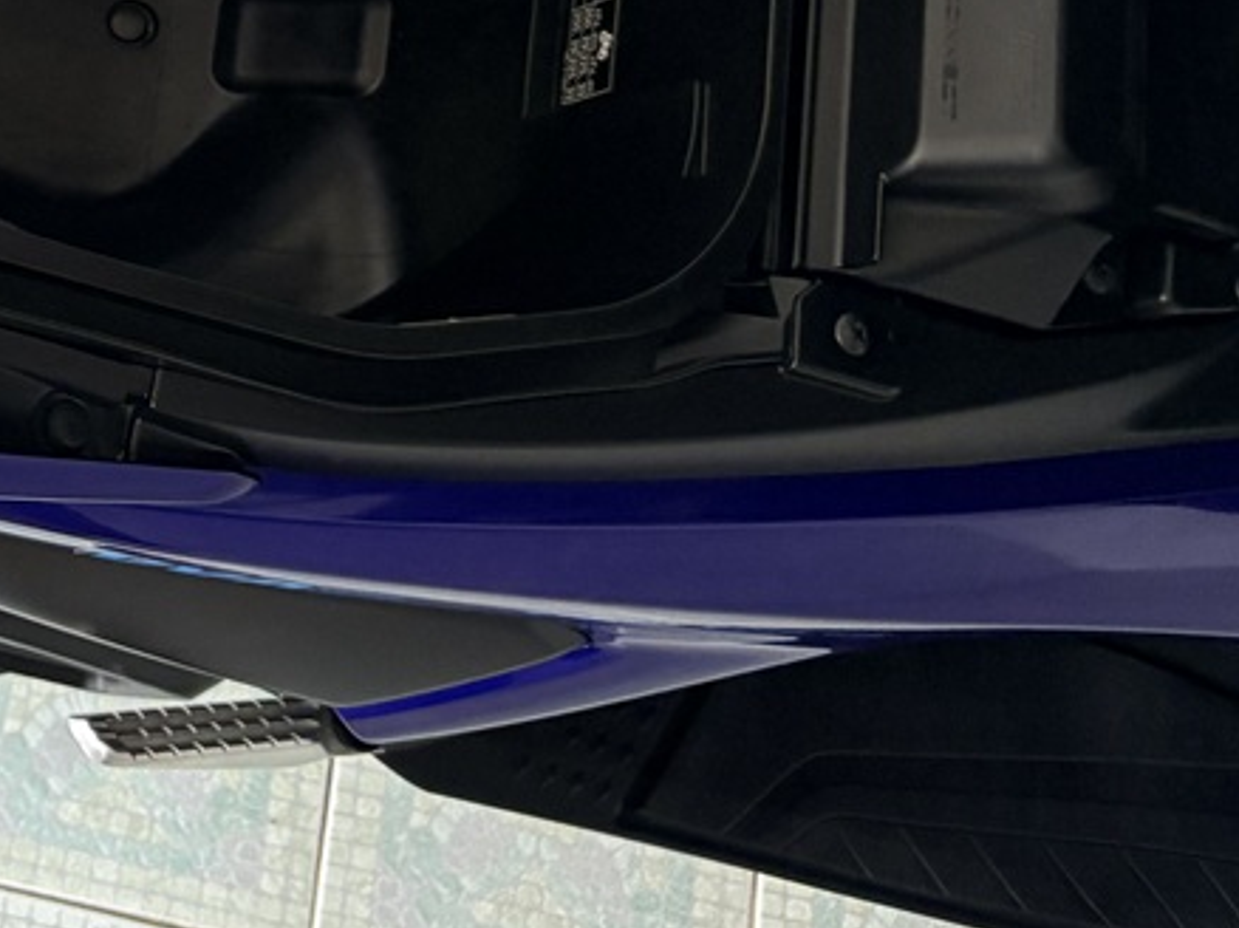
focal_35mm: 76
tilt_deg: -67.2
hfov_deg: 22.6
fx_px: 2719
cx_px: -430
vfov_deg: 18.2
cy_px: -243
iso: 160
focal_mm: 5.96
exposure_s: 1/60
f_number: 1.6
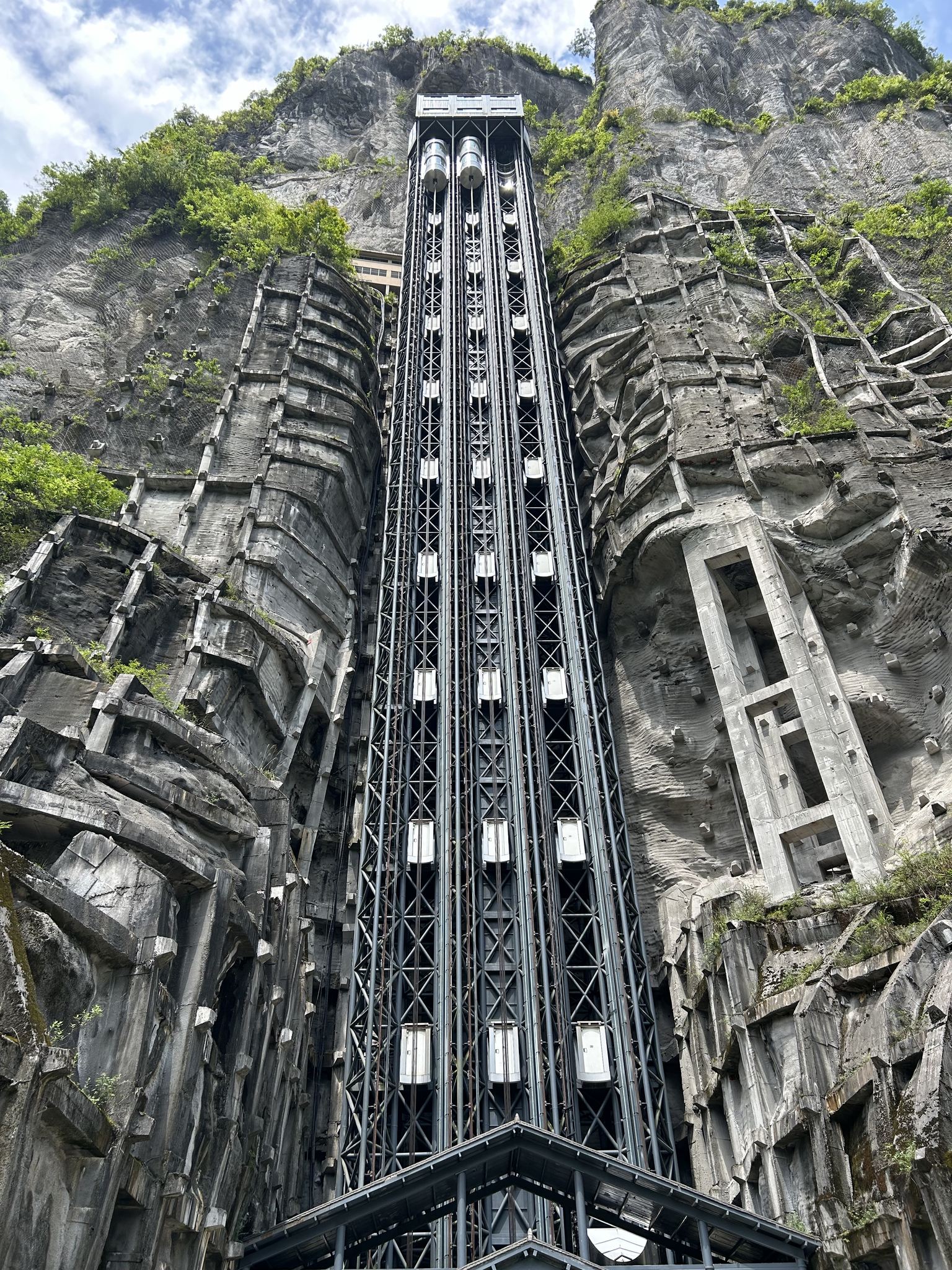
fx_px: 953
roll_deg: -0.2
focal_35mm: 26
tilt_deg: +43.5
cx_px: 476
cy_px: 635
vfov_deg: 67.3
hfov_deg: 53.1
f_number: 1.5
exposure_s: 1/1431
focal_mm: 5.7
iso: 50
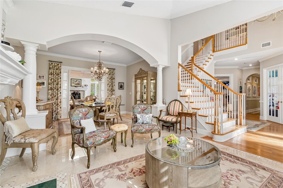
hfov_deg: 100.4
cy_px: 94
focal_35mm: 15
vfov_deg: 77.3
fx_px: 118
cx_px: 142
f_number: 7.1
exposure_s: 1/6
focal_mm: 10
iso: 100
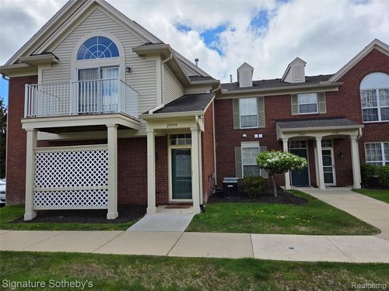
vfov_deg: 58.9
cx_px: 194
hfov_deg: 73.9
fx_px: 258
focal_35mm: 23
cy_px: 146
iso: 80
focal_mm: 5.4
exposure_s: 1/7599
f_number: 1.8
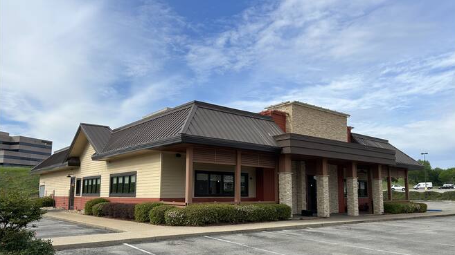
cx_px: 231
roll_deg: +0.1
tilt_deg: +6.7
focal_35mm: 29
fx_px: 350
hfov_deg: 66.1
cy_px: 152
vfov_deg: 40.0
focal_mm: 5.7
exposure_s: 1/3831
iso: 50
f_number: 1.5
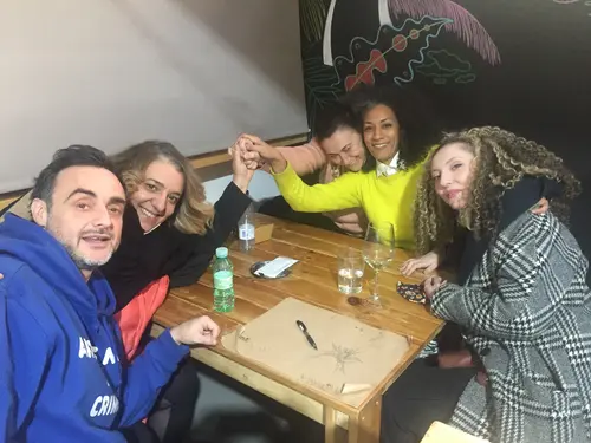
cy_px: 222
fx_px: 495
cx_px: 296
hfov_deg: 61.7
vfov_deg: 48.2
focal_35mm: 29
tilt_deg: -18.6
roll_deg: -1.1
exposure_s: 1/25
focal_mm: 4.15
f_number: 2.2
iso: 250
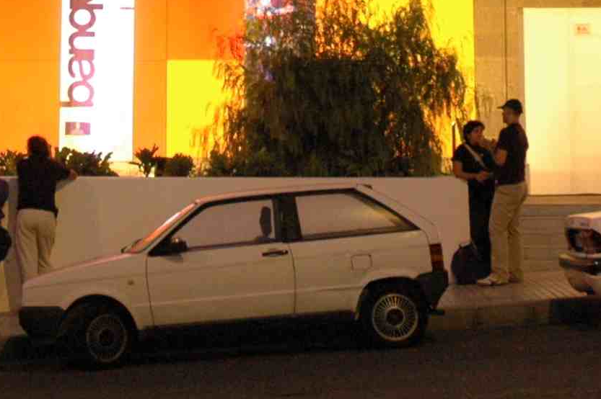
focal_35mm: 130
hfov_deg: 15.8
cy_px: -241
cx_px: 258
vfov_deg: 10.1
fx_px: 2169
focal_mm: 24
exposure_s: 1/30
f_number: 3.8
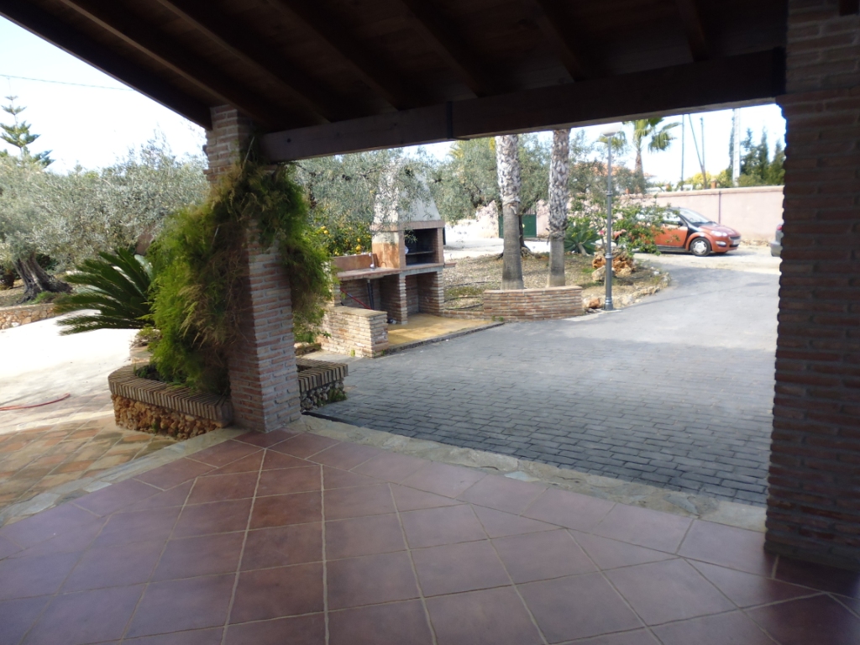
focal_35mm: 24
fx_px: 596
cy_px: 322
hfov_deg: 71.6
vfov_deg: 56.8
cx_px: 430
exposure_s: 1/200
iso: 100
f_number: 2.8
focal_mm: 4.3
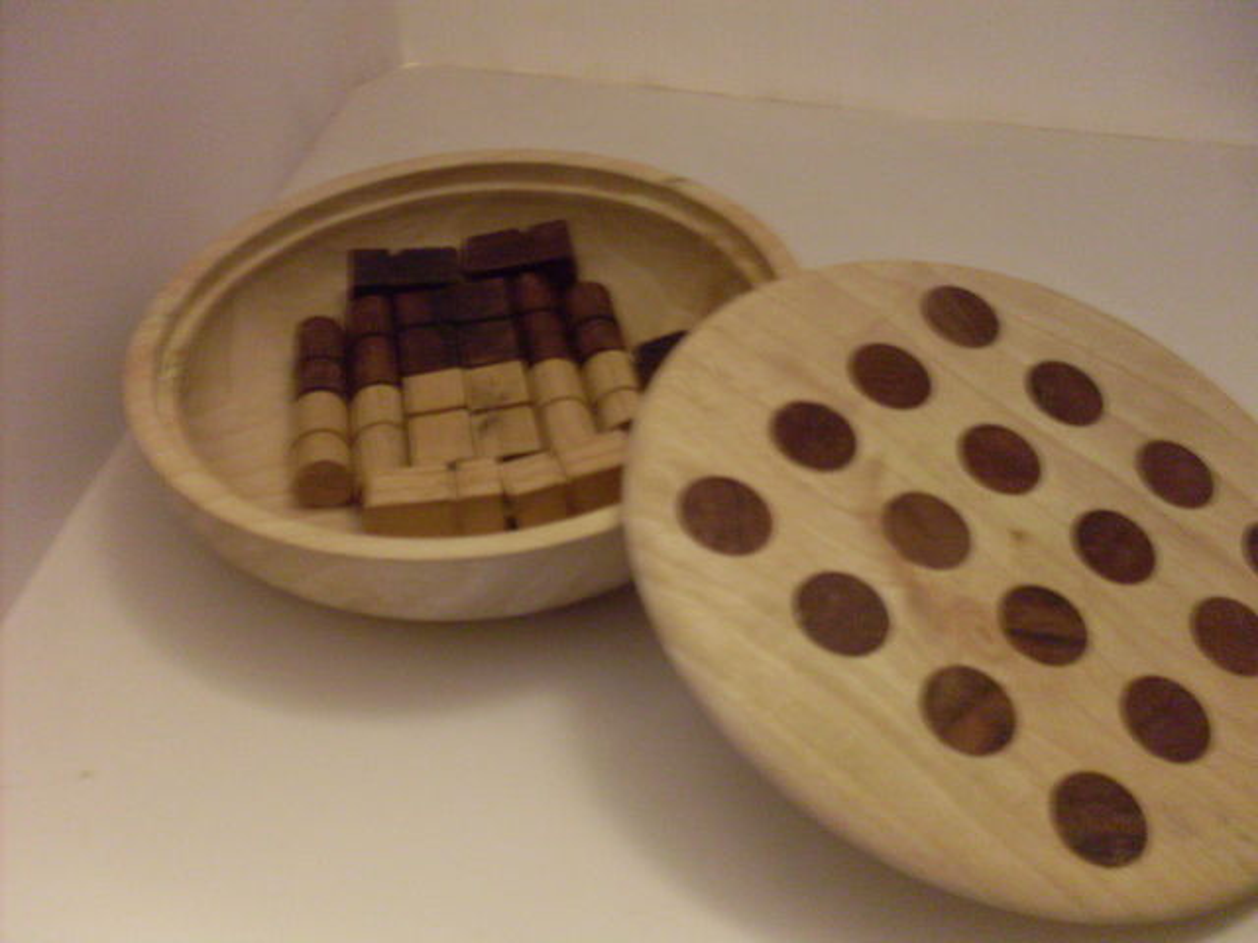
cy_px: 472
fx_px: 1381
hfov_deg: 49.0
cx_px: 629
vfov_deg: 37.7
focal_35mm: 38
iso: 200
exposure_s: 1/4
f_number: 2.8
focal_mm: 6.3
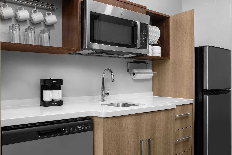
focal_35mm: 33
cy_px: 79
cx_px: 111
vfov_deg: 40.5
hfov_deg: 57.9
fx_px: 210
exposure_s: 1/13
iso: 400
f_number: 11
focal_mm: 30.5
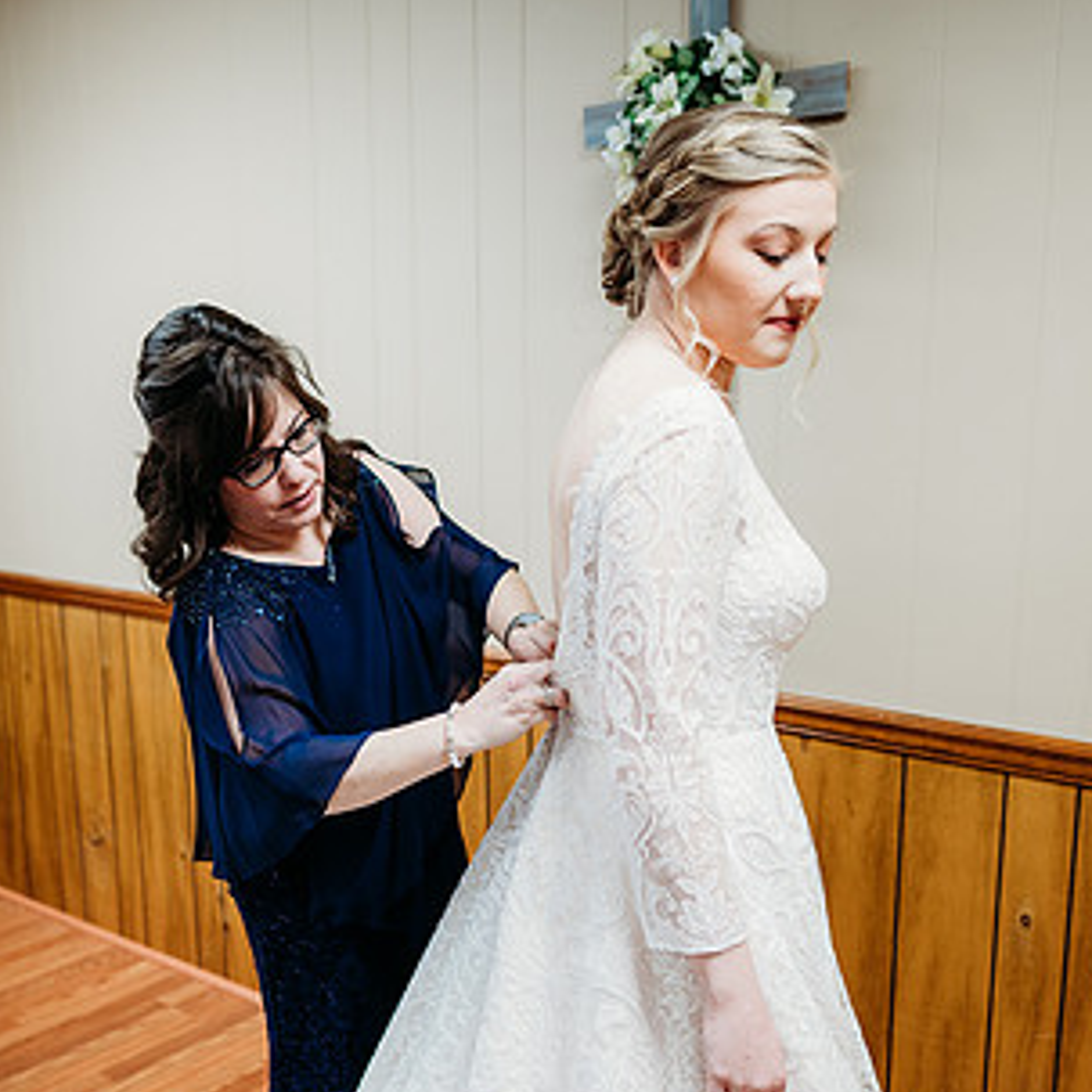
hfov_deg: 42.7
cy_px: 661
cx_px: 465
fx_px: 1392
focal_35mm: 39
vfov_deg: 42.6
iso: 400
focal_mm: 24
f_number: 1.8
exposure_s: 1/125
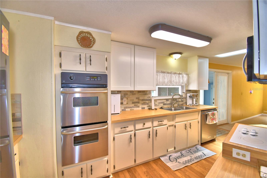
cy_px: 89
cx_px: 134
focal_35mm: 15
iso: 200
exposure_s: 1/50
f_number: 4.5
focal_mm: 10
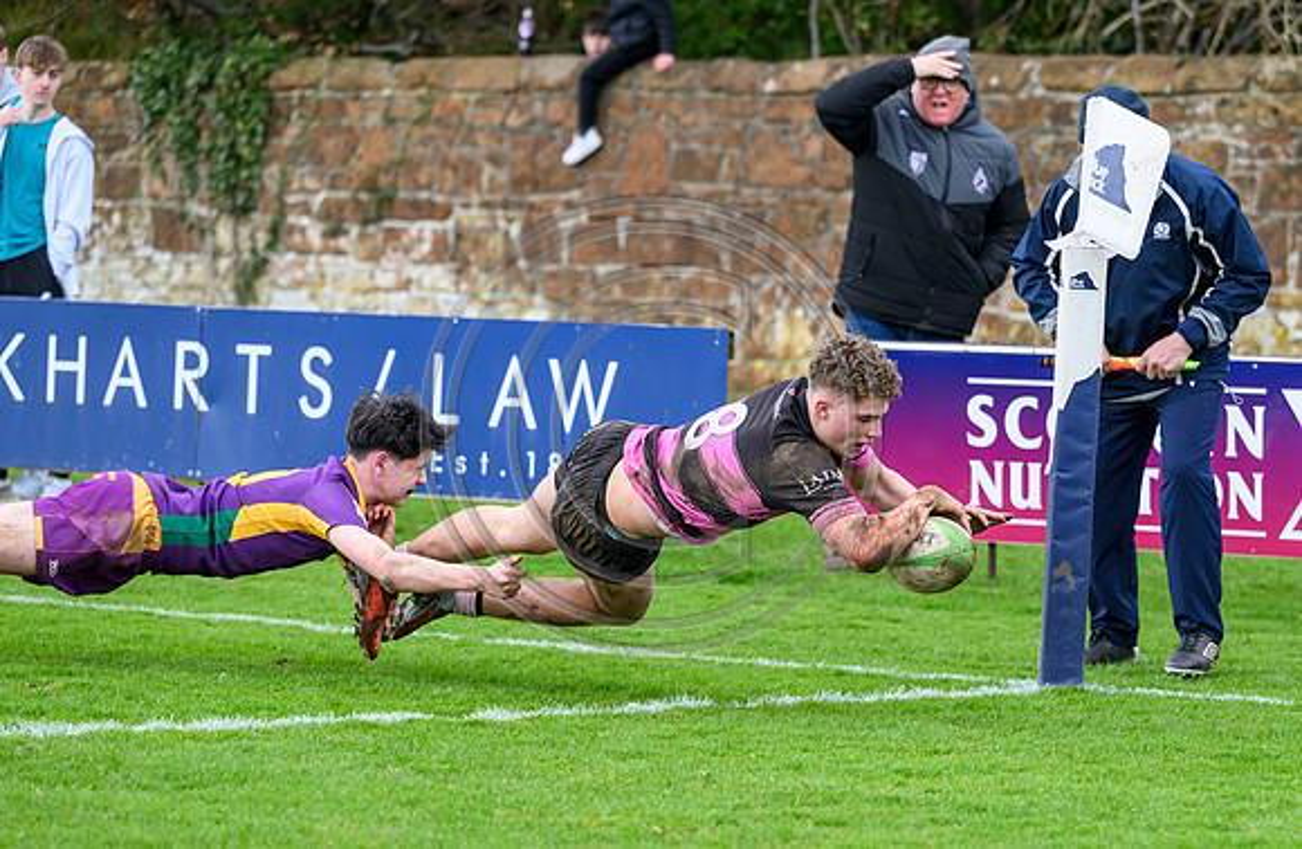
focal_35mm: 195
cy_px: 600
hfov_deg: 10.6
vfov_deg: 6.9
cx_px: 745
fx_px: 6993
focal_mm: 140
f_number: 3.5
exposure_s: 1/1250
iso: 640
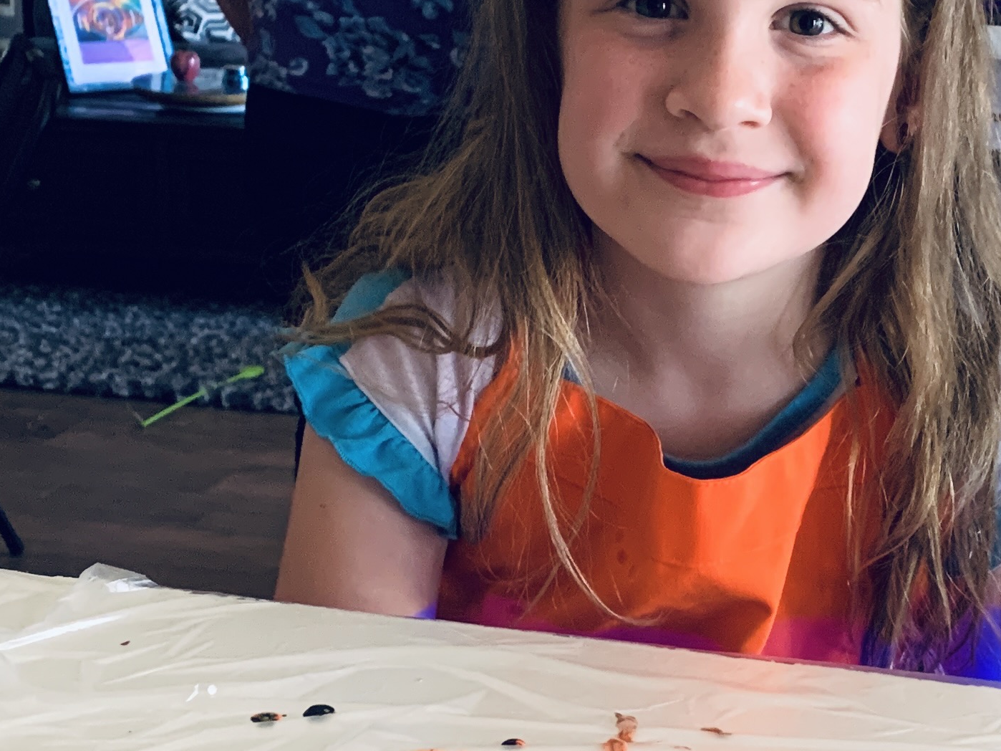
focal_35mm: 75
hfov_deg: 25.8
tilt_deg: -18.1
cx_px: 720
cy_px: 527
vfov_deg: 19.5
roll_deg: -2.6
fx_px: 2168
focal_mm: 4.25
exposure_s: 1/40
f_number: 1.8
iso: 320
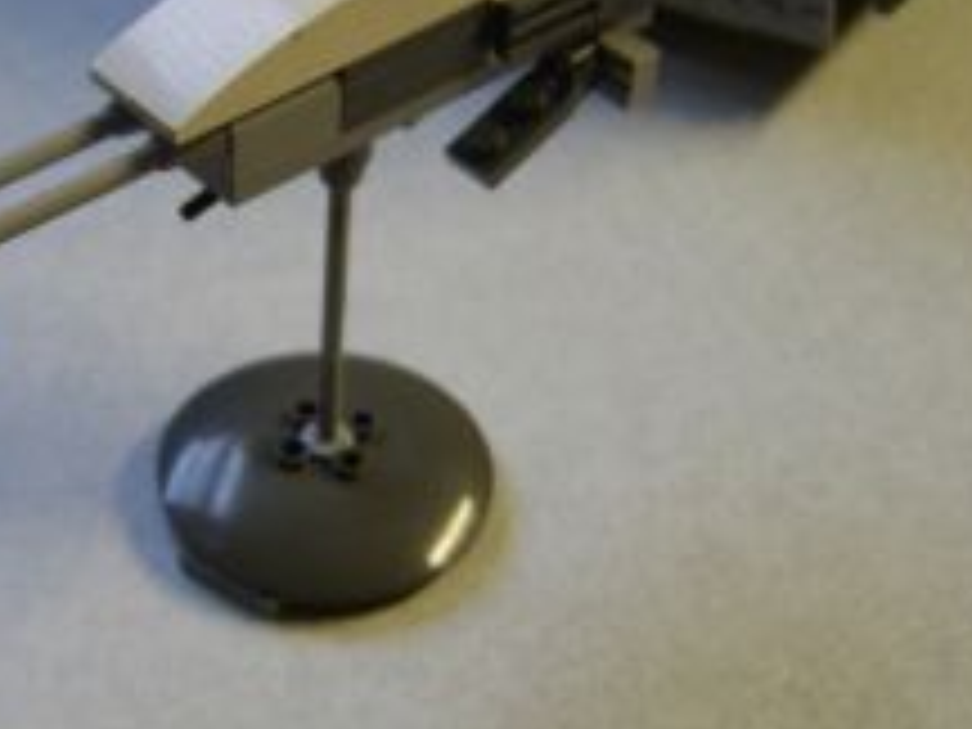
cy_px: 194
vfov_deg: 26.3
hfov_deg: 34.6
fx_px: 1544
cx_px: 315
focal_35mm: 55
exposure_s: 1/16
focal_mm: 8.13
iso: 71
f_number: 2.7
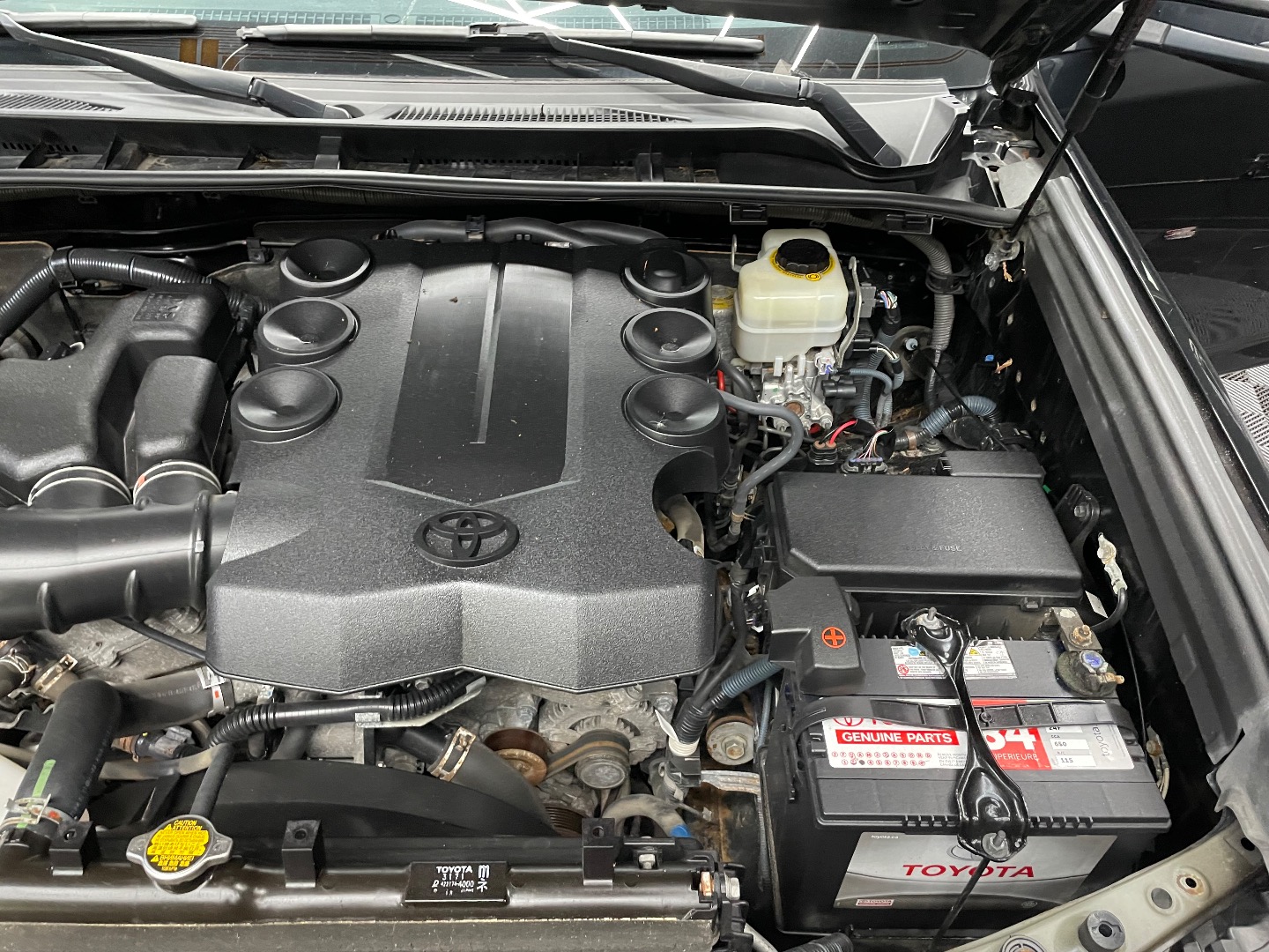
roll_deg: +3.6
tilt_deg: -42.3
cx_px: 634
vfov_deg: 53.1
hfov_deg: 67.3
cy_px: 476
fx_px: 953
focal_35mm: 26
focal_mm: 4.2
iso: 640
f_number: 1.6
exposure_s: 1/40
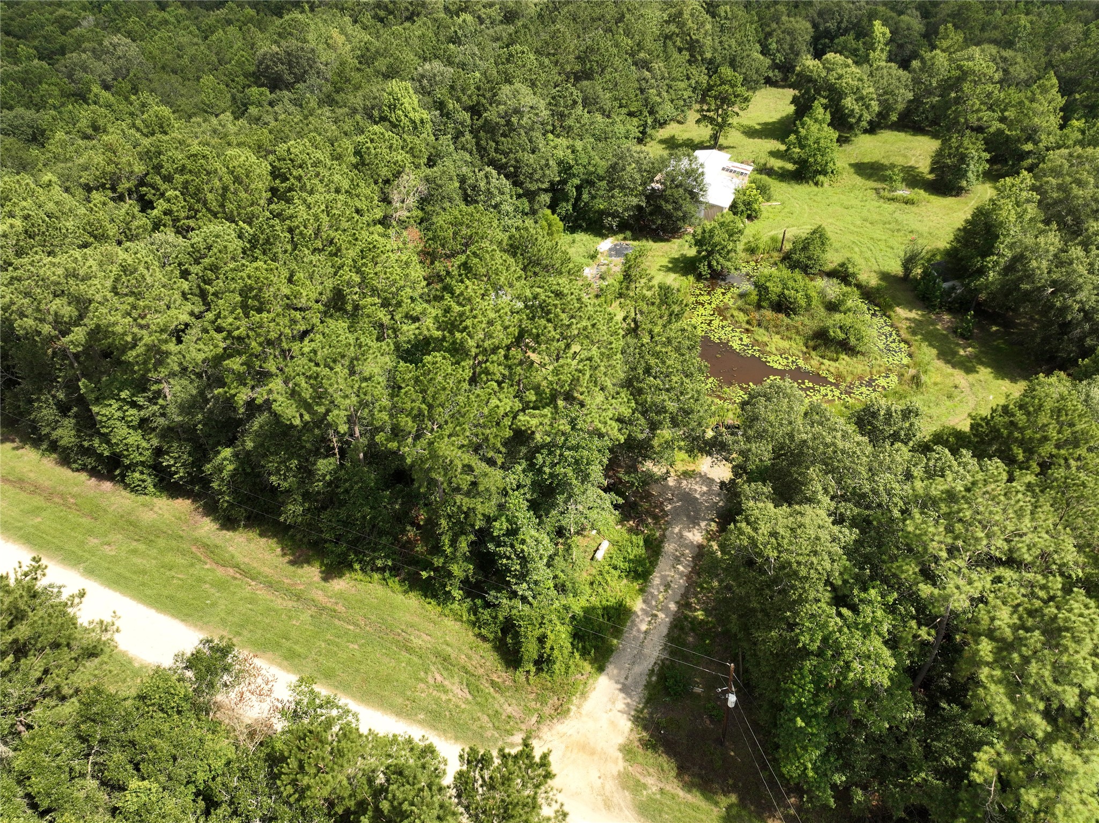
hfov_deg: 71.6
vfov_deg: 56.8
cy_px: 412
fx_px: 762
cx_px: 550
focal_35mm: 24
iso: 160
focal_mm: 12.29
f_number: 4
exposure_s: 1/1000
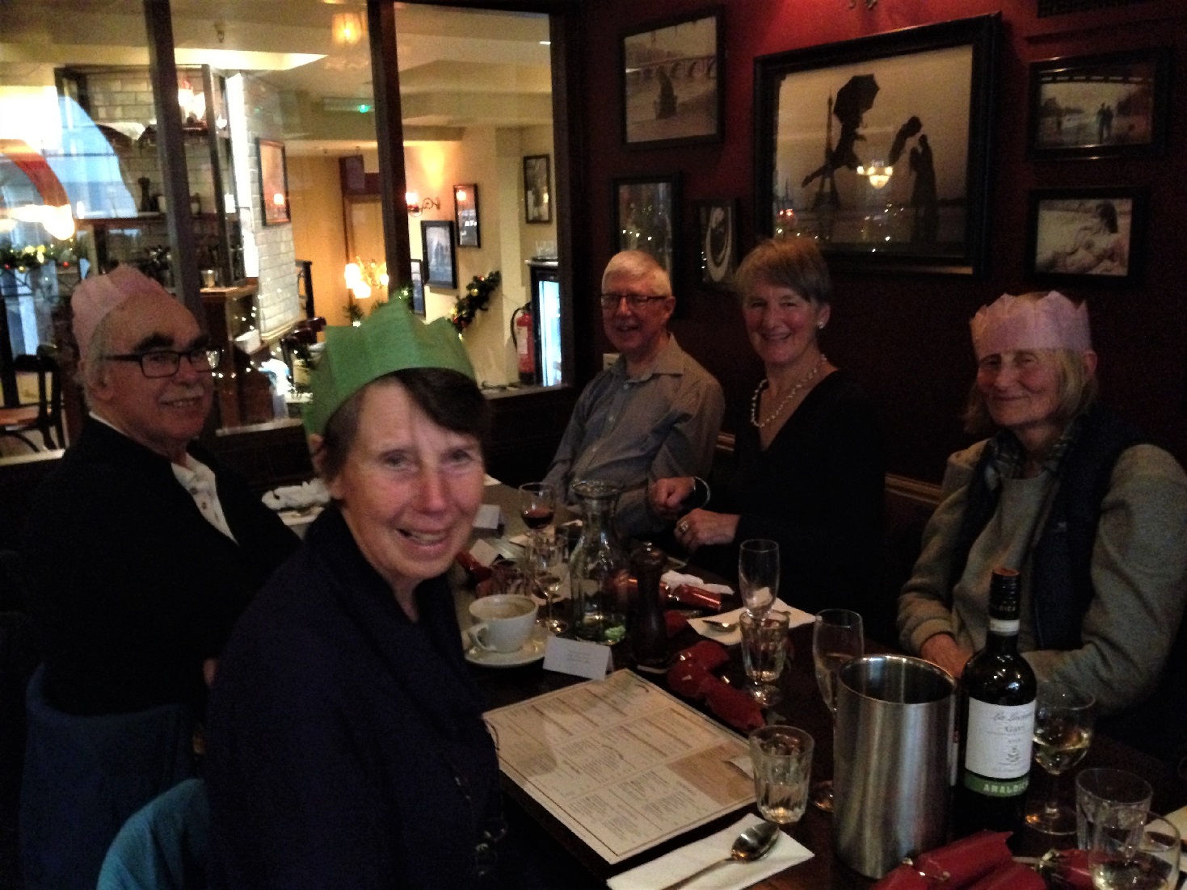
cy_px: 445
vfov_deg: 43.0
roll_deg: +2.2
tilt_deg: -12.5
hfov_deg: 55.3
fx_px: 1132
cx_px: 594
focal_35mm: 33
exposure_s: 1/15
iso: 800
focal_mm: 4.12
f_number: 2.4
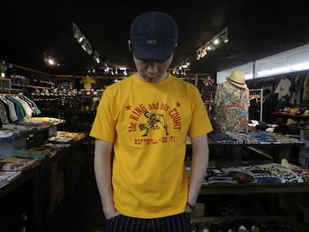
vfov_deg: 49.8
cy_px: 116
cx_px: 154
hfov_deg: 63.4
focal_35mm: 28
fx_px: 250
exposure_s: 1/50
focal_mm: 5
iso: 400
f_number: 3.5
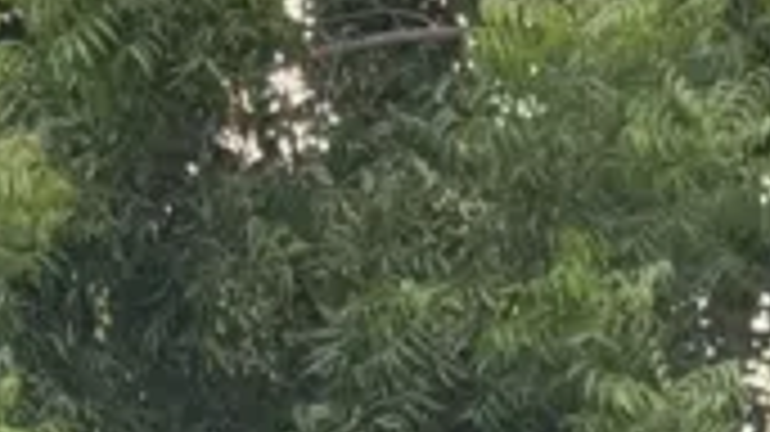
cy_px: 873
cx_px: 1229
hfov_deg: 10.5
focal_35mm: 196
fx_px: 4000
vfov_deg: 6.0
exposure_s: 1/100
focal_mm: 6.76
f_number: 1.78
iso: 80
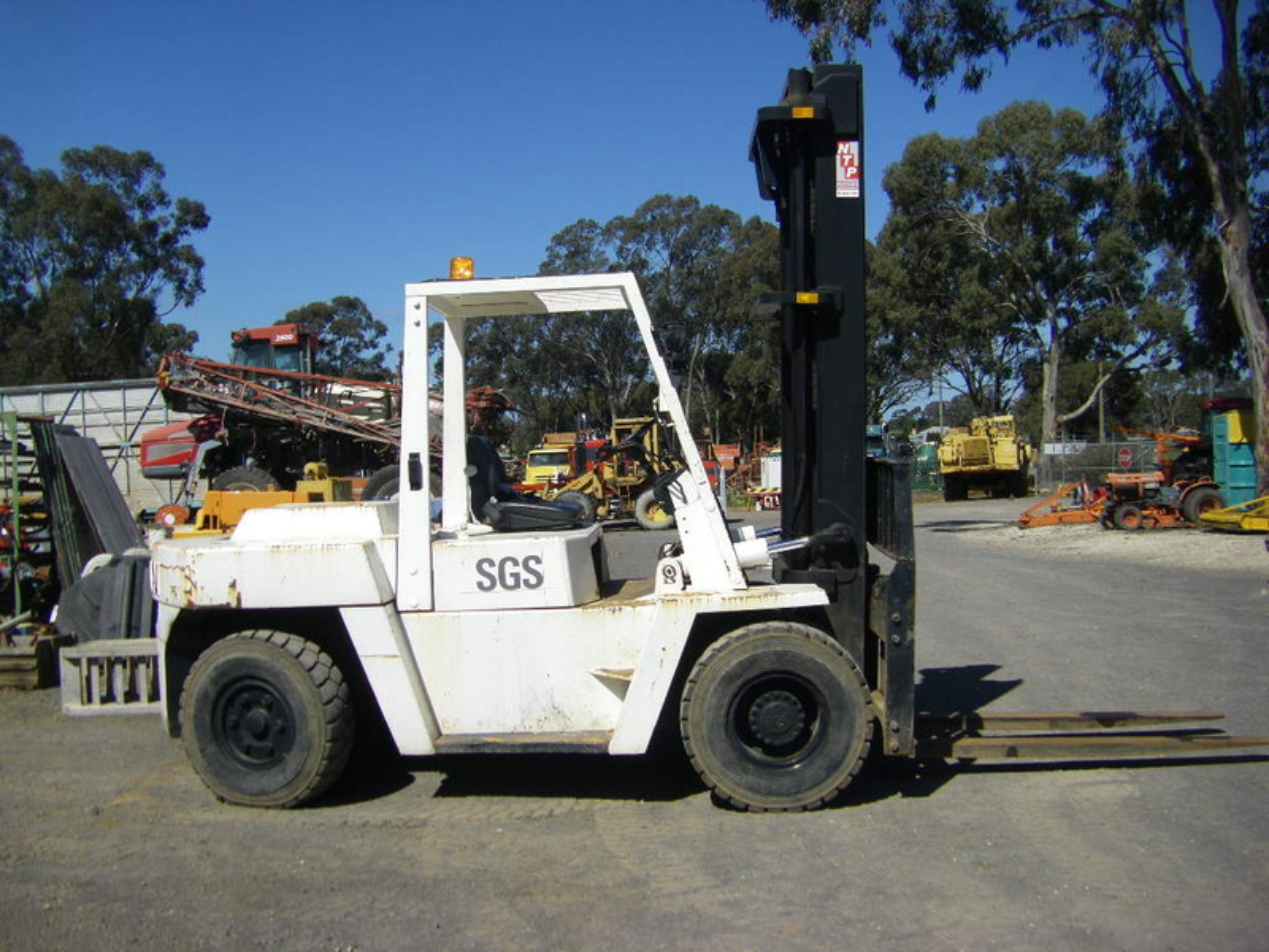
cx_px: 634
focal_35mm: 38
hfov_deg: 49.0
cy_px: 476
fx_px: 1393
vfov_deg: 37.7
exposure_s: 1/320
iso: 64
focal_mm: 6.3
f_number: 7
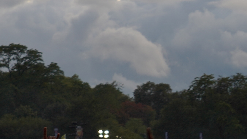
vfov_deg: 6.0
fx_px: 1310
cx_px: 173
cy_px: 164
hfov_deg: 10.8
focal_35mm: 200
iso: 100
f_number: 6.3
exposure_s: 1/160
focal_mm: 43
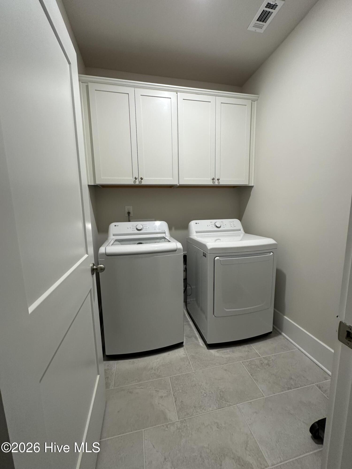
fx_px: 190
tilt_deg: -7.3
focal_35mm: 14
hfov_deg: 85.7
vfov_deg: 102.1
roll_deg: +0.4
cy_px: 234
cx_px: 176
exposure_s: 1/60
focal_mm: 2.22
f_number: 2.2
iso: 160
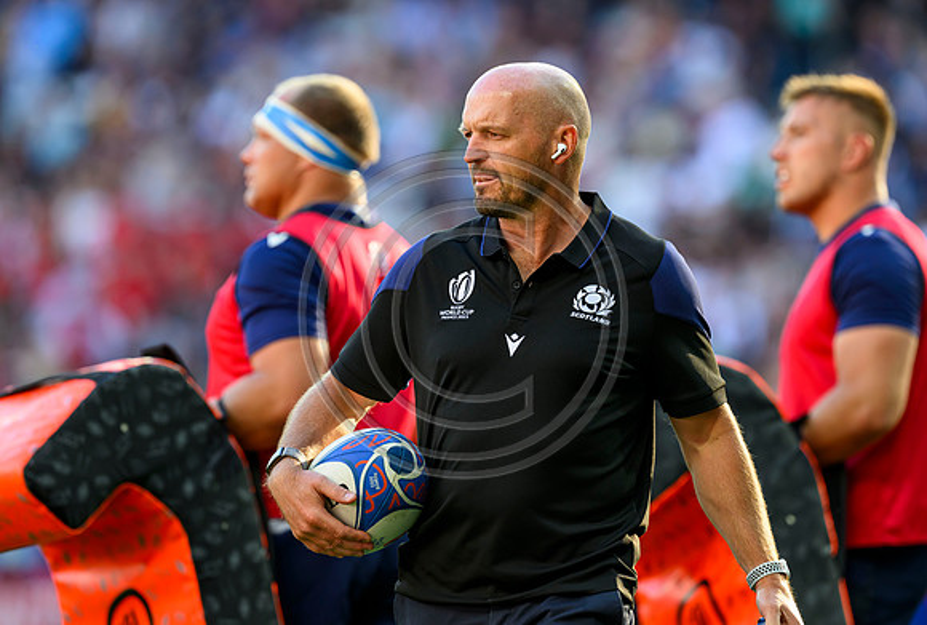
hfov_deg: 4.9
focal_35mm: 420
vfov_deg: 3.3
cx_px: 488
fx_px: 10847
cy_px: 300
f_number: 4
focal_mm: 400
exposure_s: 1/1000
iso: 1000
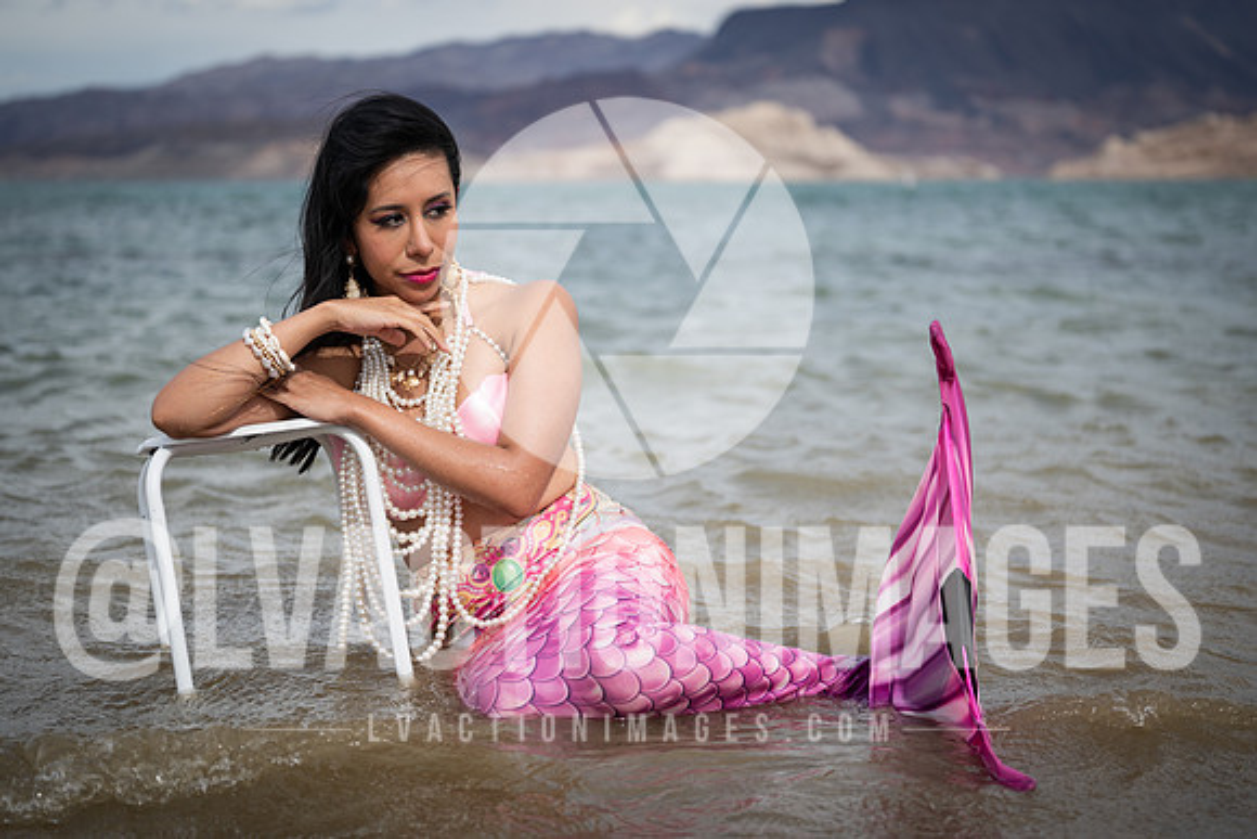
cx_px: 670
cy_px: 438
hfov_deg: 30.3
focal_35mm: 66
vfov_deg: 20.5
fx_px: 2317
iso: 64
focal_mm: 61
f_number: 2.8
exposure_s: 1/1250
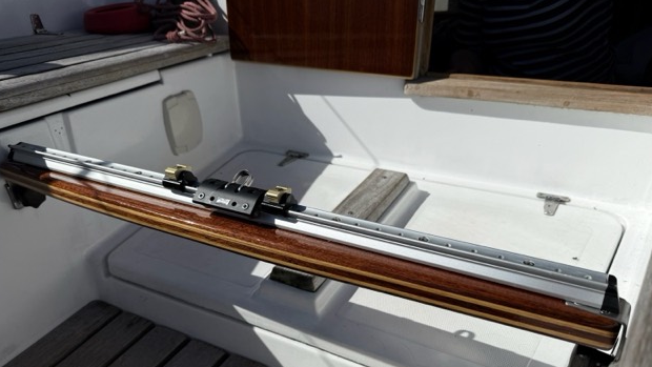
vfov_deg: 42.3
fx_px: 467
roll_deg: +1.1
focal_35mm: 27
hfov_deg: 69.8
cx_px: 333
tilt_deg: -28.9
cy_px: 248
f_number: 1.78
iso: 80
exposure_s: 1/14286
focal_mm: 6.76
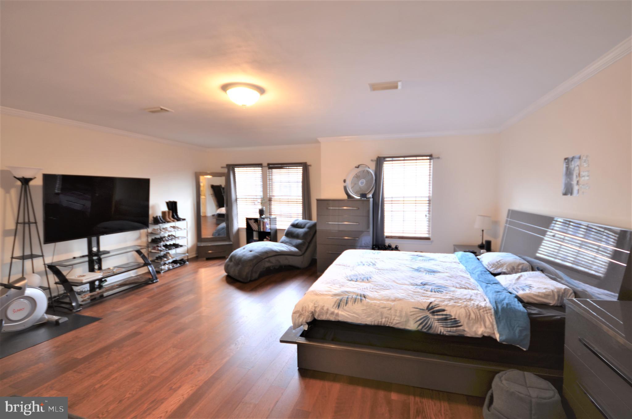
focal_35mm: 15
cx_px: 316
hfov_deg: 100.5
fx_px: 263
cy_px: 210
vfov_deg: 77.1
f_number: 4
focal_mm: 10
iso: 100
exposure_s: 1/8
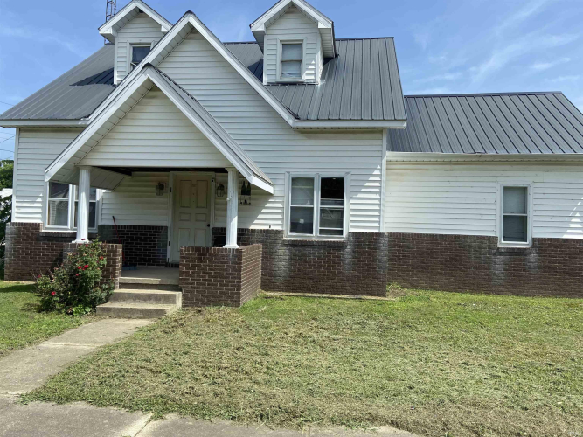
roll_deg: -2.3
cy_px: 218
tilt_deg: +0.9
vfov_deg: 53.0
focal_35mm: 26
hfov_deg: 67.3
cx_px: 292
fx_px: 438
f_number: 1.8
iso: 32
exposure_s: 1/2410
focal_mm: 4.25
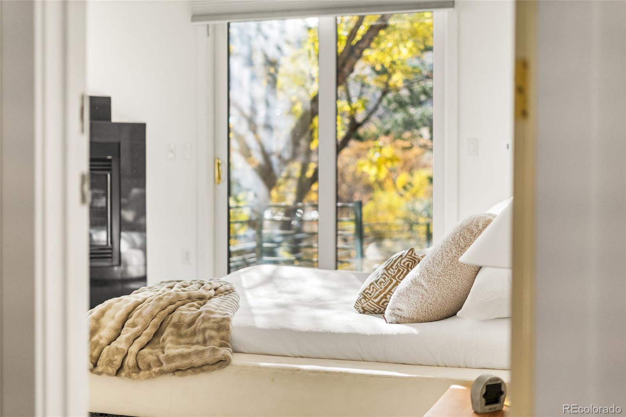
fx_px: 869
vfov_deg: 27.0
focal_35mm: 50
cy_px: 208
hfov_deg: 39.6
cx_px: 313
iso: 400
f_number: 1.8
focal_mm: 50
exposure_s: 1/320
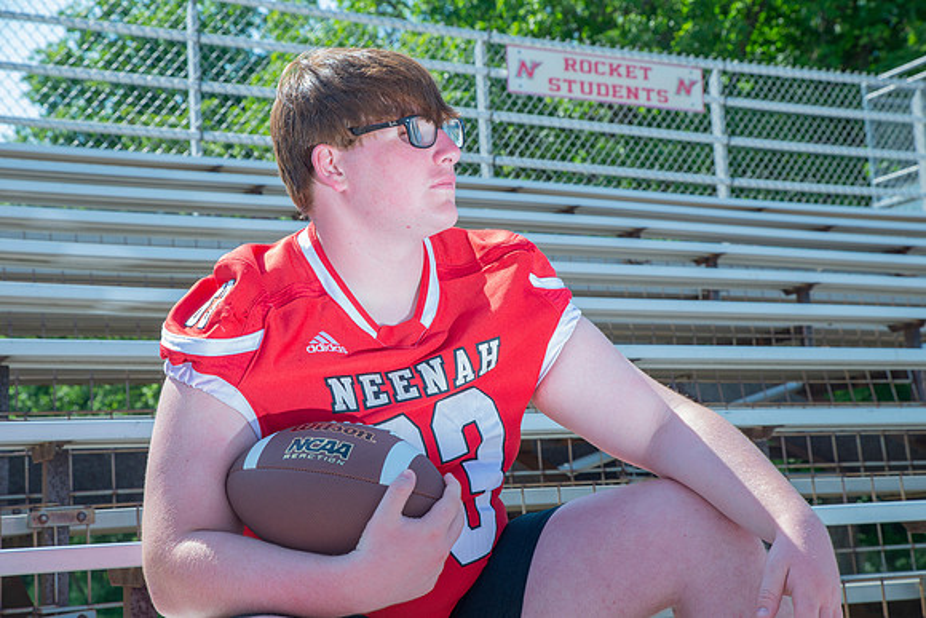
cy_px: 309
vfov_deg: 23.4
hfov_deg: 34.5
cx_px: 463
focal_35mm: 58
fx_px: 1492
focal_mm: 58
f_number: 9
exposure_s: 1/320
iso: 320
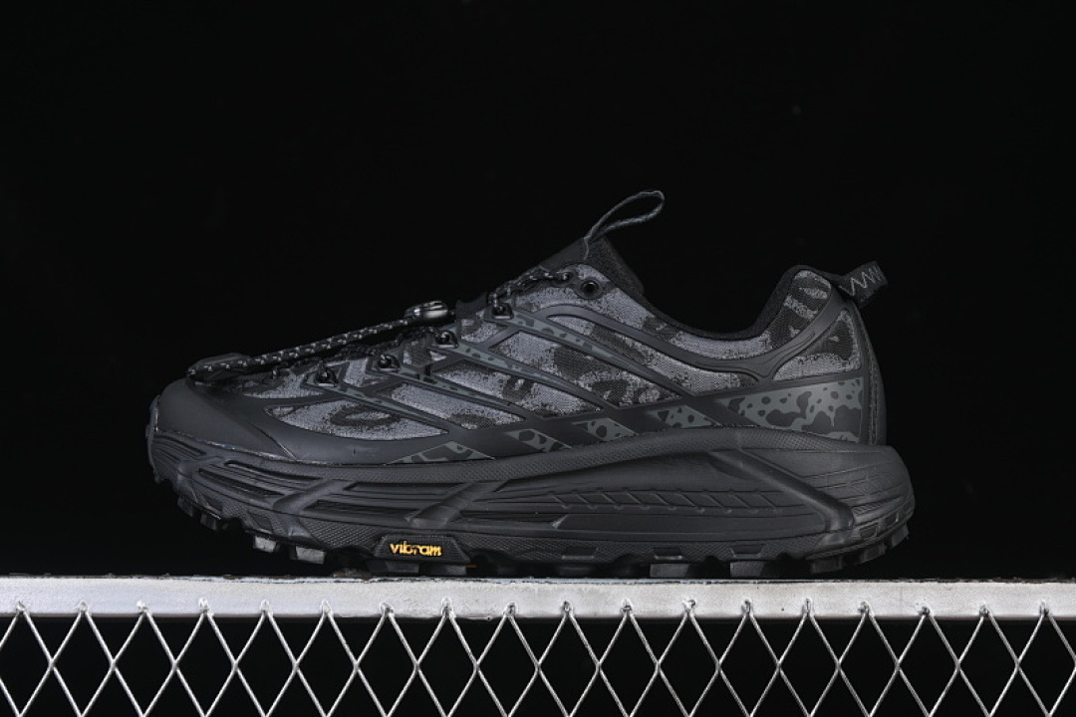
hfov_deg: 27.0
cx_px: 538
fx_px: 2241
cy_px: 358
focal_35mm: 75
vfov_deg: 18.2
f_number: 6.3
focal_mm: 50
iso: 160
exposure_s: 1/50
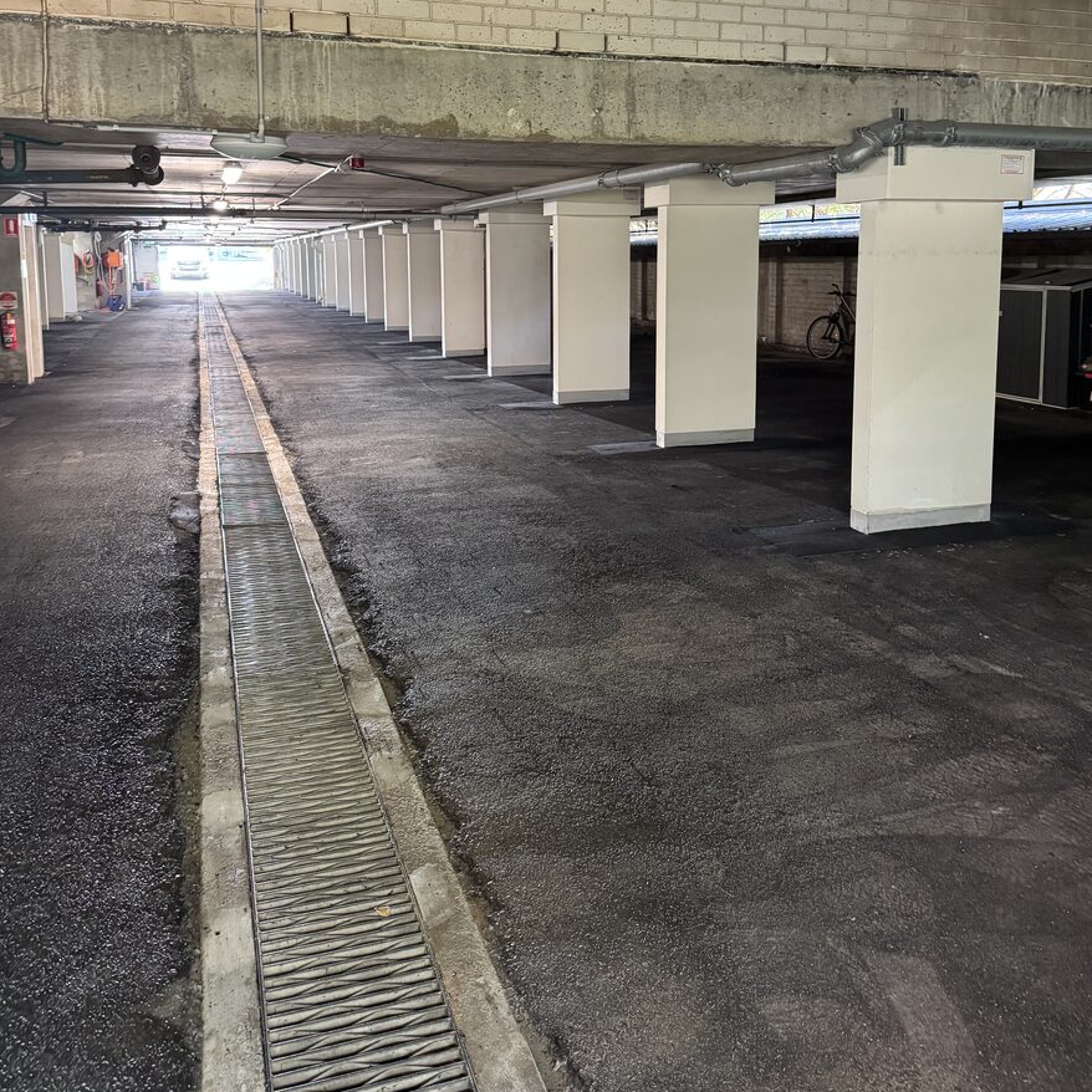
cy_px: 376
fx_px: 1035
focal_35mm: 29
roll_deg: +1.1
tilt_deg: -6.4
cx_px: 558
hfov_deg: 55.6
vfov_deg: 54.6
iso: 800
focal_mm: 6.76
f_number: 1.78
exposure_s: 1/60
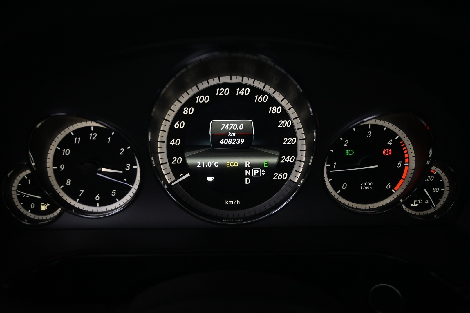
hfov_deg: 60.7
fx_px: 401
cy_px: 156
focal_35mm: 31
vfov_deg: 42.6
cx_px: 235
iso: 1600
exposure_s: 1/40
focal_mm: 20.5
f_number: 3.8
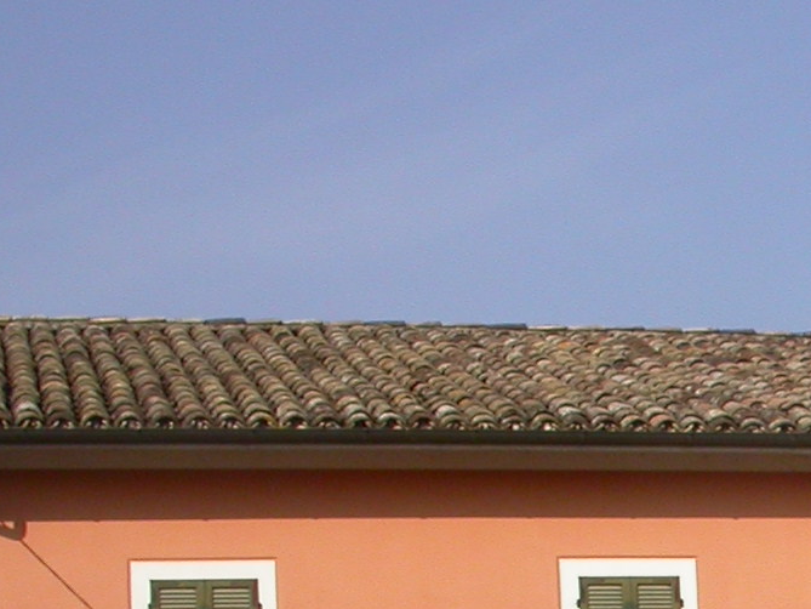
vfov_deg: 11.1
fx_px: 3023
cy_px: 898
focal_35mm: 129
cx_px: 1250
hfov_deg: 14.2
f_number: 7.5
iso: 100
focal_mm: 7.85
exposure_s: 1/337
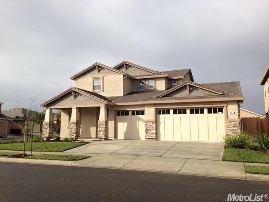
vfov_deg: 42.9
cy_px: 101
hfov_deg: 55.4
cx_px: 134
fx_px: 256
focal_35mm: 33
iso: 50
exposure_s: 1/1323
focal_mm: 4.12
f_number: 2.4
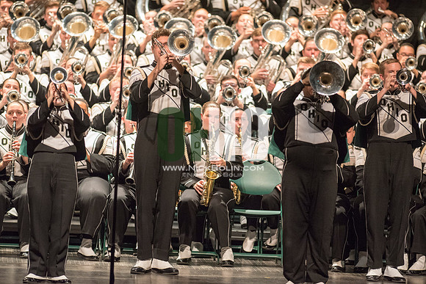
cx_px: 213
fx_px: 3551
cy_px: 142
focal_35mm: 300
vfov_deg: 4.6
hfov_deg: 6.9
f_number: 2.8
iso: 4000
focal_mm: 300
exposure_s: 1/320
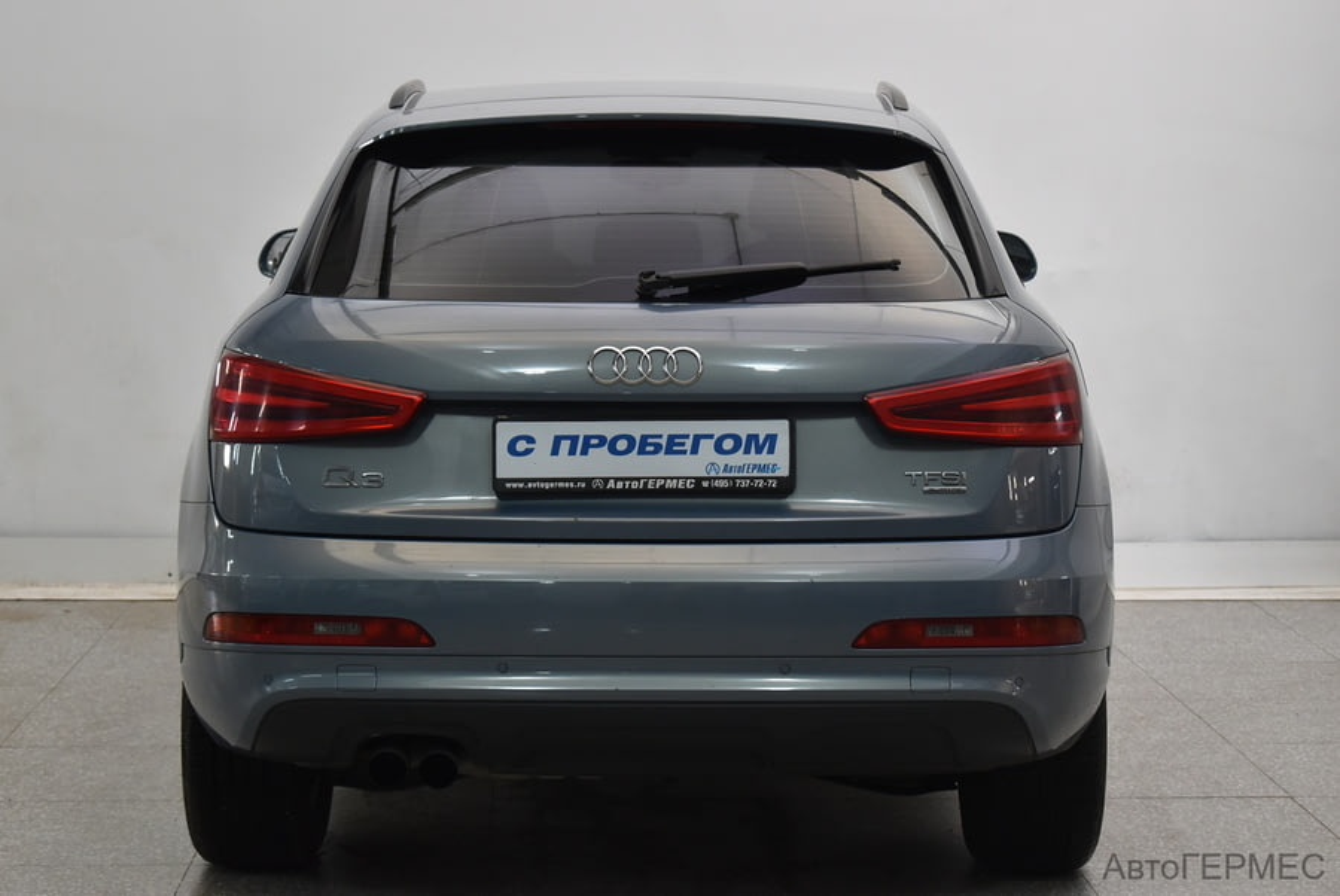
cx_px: 670
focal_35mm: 78
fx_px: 2906
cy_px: 448
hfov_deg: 26.0
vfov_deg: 17.5
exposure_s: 1/60
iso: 900
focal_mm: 52
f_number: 5.6
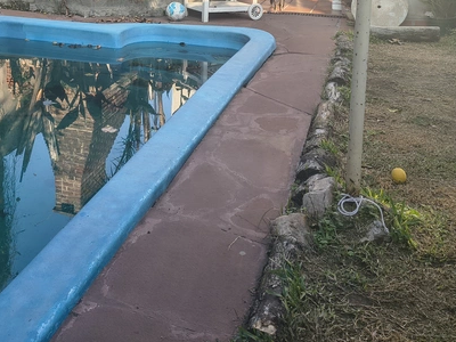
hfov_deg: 38.8
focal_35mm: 48
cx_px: 125
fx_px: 632
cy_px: 11
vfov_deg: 28.6
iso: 101
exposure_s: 1/822
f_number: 1.8
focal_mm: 5.56
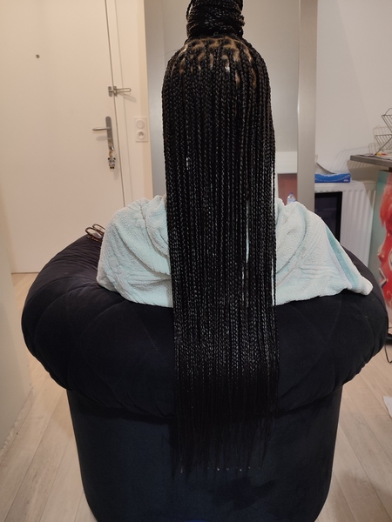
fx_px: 362
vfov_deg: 71.6
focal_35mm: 24
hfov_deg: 56.8
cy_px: 261
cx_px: 196
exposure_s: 1/20
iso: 639
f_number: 1.89
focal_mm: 5.89
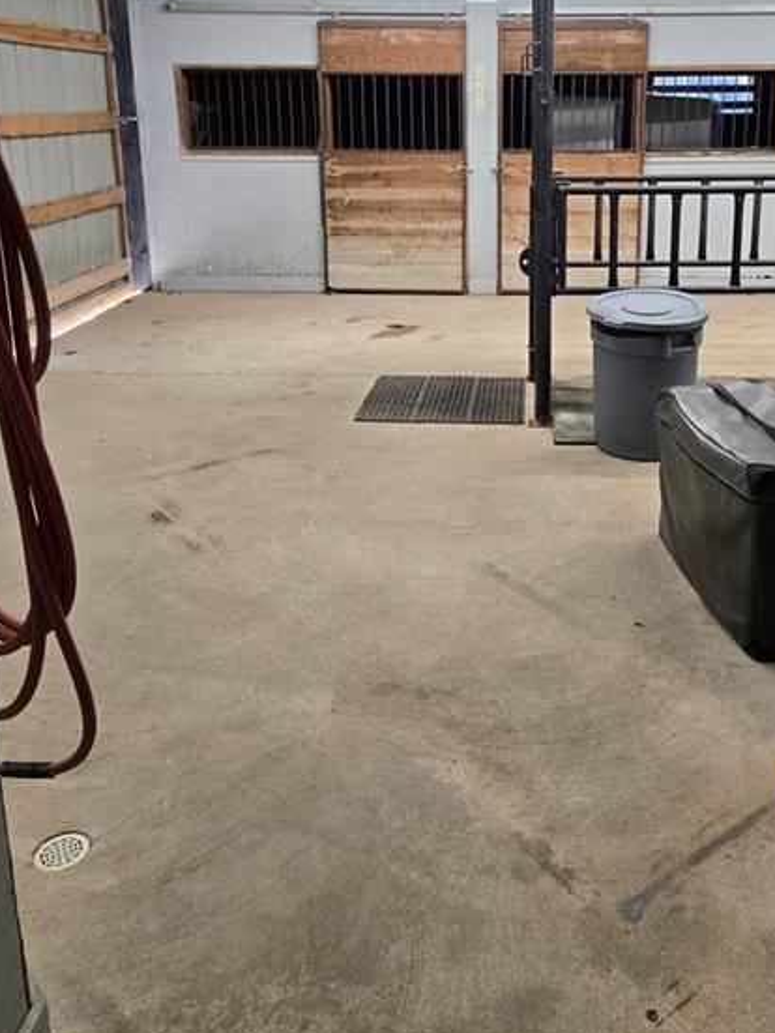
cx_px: 496
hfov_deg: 43.7
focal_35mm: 32
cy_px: 341
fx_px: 955
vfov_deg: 55.6
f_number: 1.8
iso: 250
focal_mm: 5.4
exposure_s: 1/120
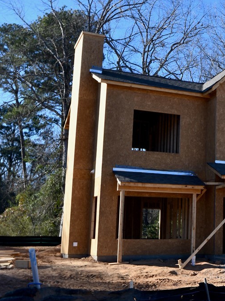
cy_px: 139
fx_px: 364
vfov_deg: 44.8
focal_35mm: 42
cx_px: 232
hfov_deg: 31.4
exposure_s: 1/250
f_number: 8
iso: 180
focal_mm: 18
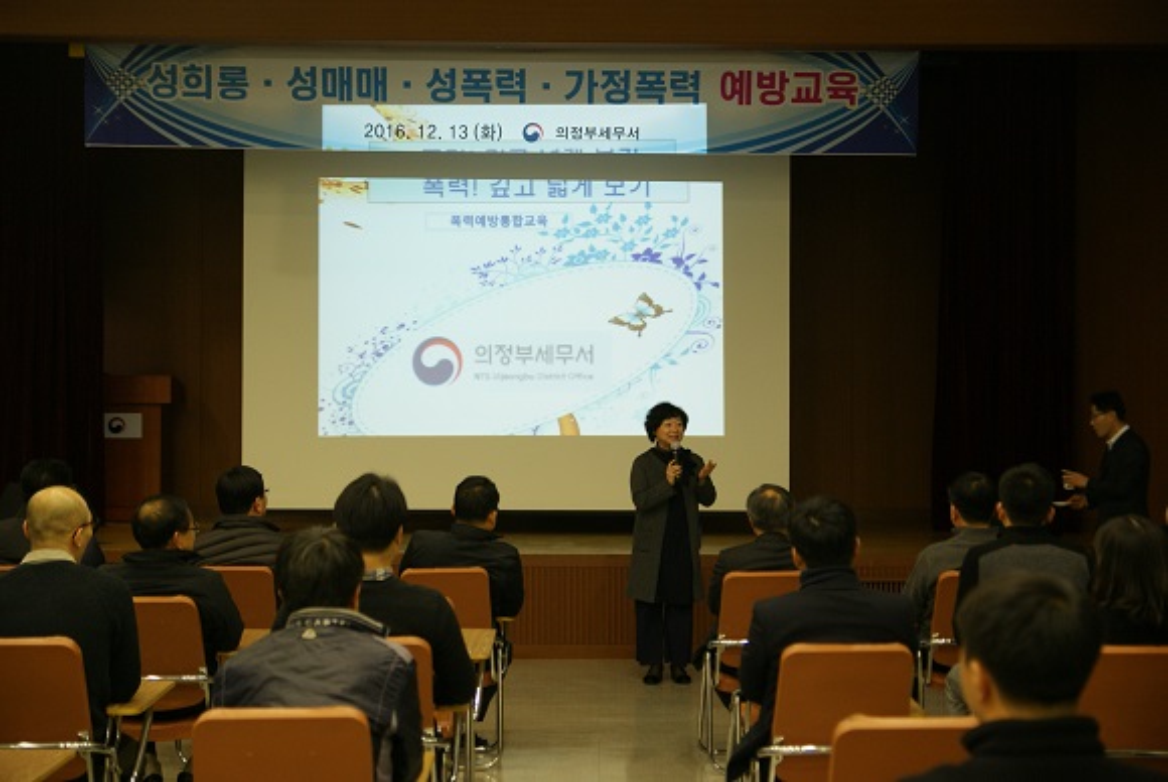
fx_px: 1949
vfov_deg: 22.7
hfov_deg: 33.4
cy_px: 391
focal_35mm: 60
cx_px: 584
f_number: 2.8
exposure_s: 1/60
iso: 400
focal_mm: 40
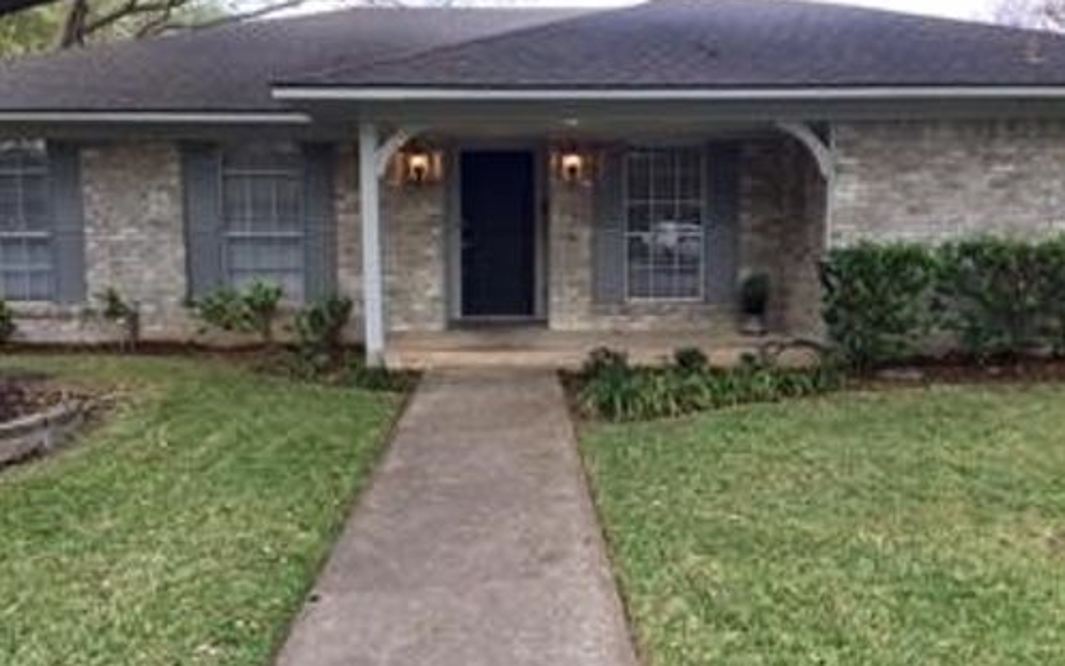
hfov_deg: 61.2
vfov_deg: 40.6
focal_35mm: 31
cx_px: 532
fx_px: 900
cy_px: 325
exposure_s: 1/60
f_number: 2.2
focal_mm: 4.15
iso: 32
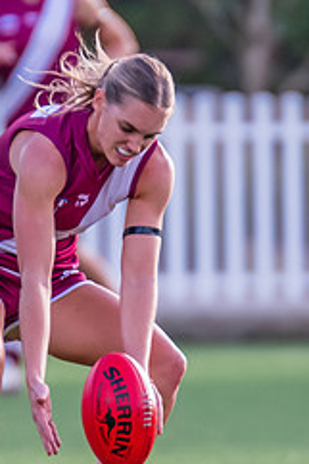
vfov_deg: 1.0
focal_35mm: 1991
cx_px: 139
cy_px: 238
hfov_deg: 0.7
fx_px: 25669
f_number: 4
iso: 800
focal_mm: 420
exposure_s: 1/1000
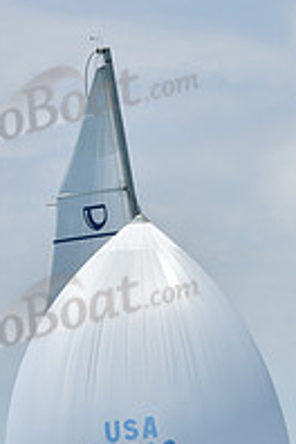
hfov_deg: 4.2
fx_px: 4045
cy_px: 406
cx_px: 315
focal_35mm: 328
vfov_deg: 6.3
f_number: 9
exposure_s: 1/1250
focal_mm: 112
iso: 250
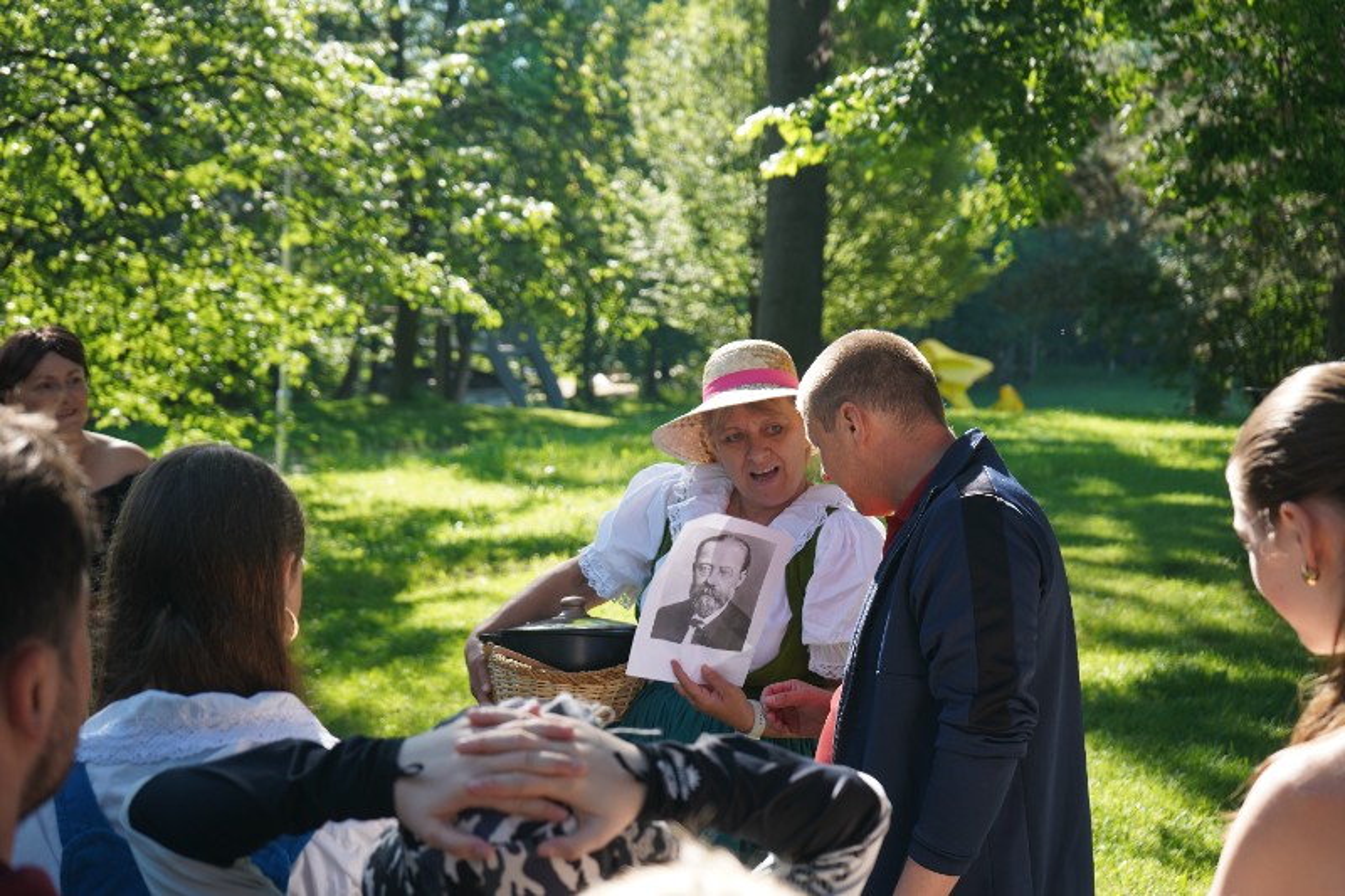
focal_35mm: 57
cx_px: 672
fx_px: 2129
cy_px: 448
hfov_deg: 35.1
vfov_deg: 23.8
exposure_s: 1/160
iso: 160
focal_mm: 57
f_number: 5
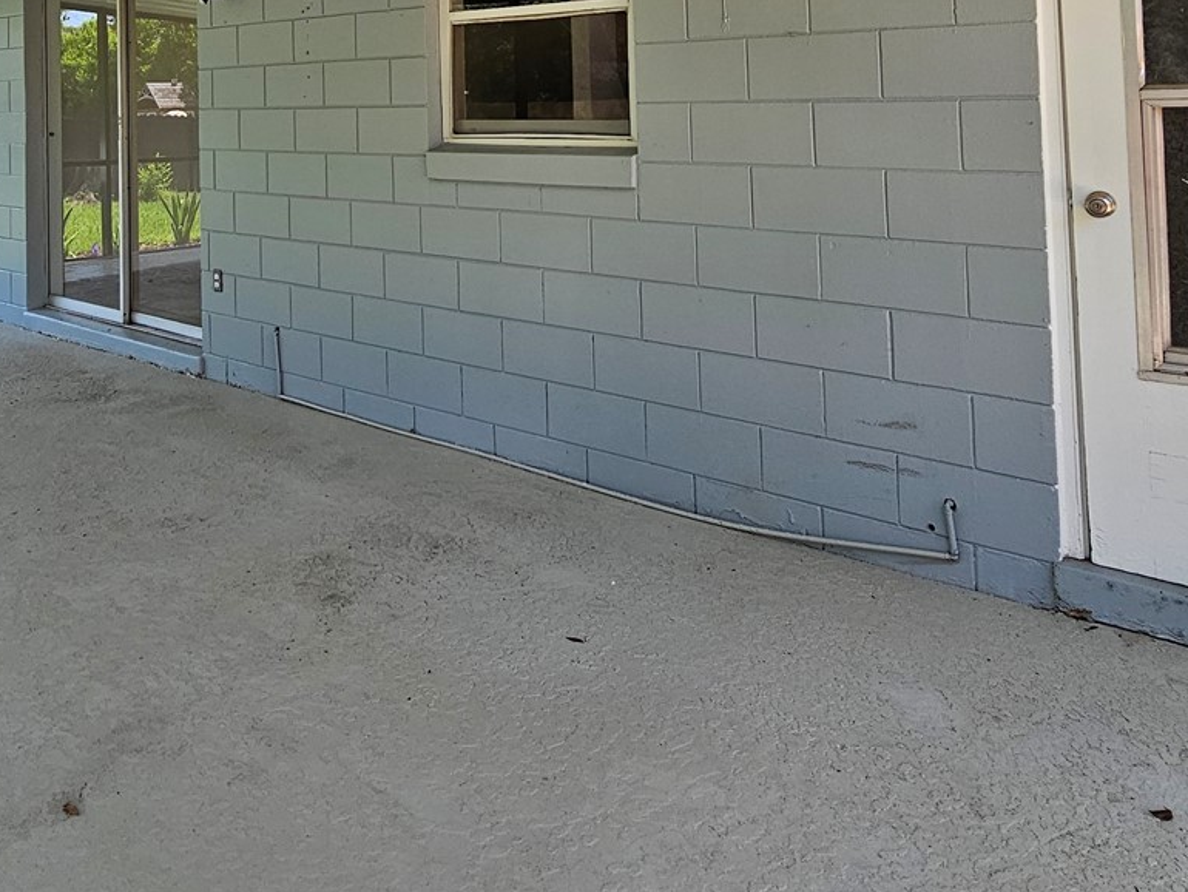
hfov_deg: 63.7
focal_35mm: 27
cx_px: 398
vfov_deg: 45.9
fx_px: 927
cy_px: 71
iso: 80
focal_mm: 2.2
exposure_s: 1/212
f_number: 2.2
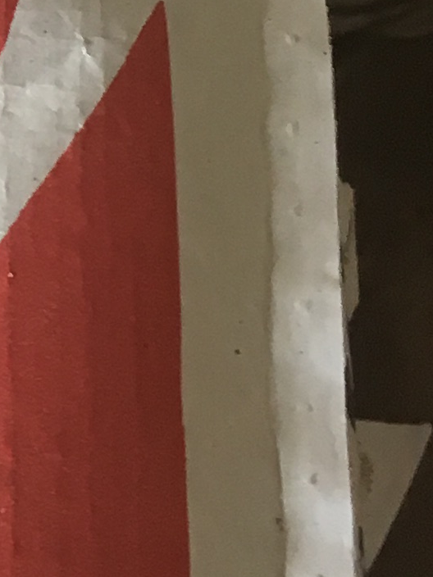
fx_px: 2769
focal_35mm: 166
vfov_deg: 11.8
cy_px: 61
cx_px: -788
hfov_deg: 7.9
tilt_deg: -70.4
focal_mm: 4.15
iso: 64
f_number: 2.2
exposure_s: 1/33
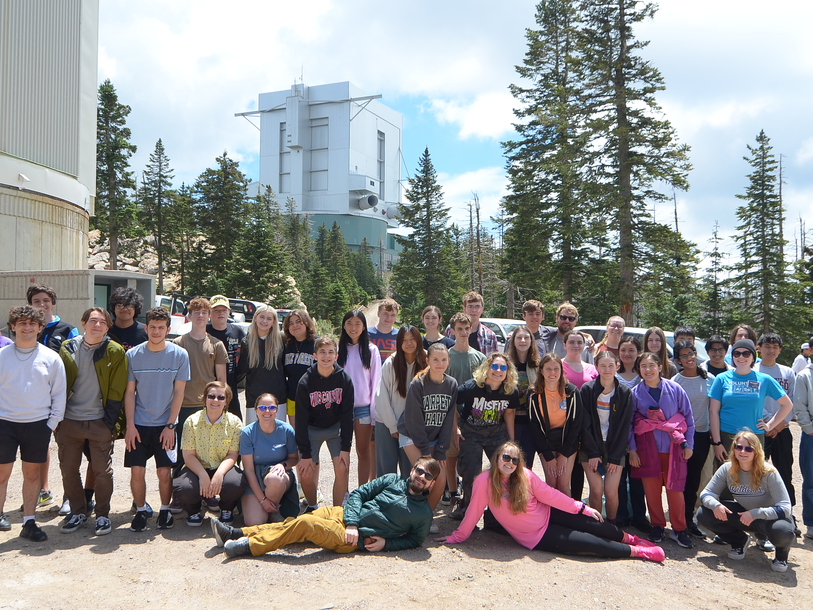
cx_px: 409
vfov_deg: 46.8
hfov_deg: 60.0
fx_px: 705
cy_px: 307
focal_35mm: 30
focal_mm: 14
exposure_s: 1/1000
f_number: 3.2
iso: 100
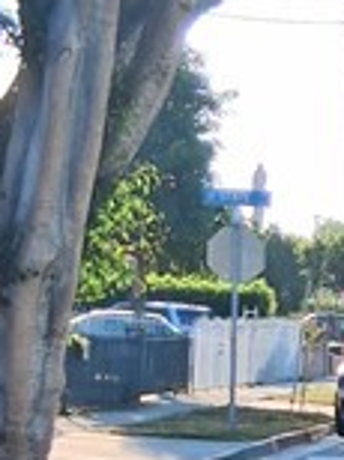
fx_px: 2299
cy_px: 526
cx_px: 745
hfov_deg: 8.1
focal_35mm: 173
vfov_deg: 11.3
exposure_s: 1/714
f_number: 1.8
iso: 25
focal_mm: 3.98
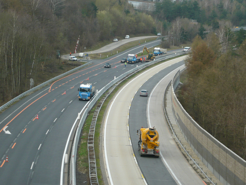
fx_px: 903
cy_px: 92
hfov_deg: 15.5
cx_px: 123
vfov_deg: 11.7
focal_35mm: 127
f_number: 5.1
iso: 100
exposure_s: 1/250
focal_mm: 16.5
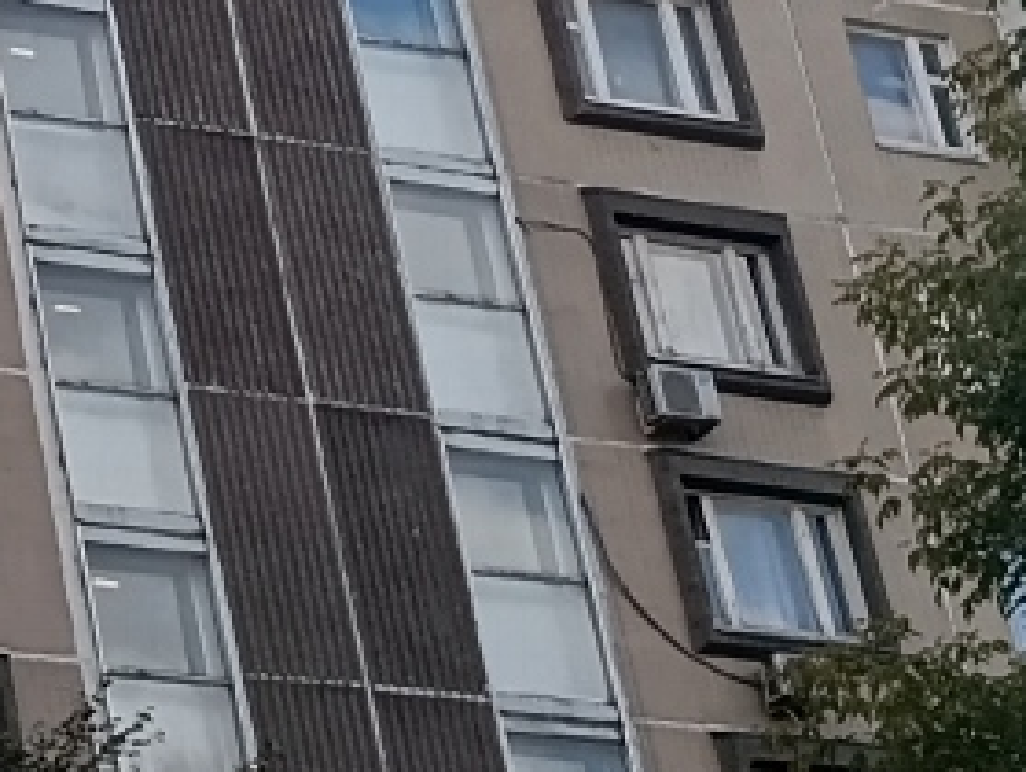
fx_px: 4837
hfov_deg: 11.0
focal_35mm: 163
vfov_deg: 8.9
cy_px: -439
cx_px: -1030
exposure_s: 1/490
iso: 50
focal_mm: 6.11
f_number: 1.7
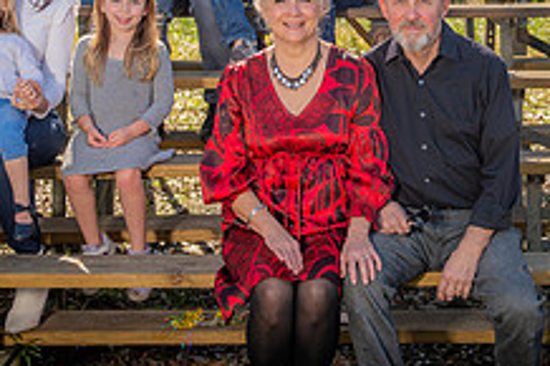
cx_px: 383
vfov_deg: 13.2
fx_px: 1542
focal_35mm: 101
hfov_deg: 20.1
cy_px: -58
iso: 50
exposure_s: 1/250
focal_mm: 38
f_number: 3.5
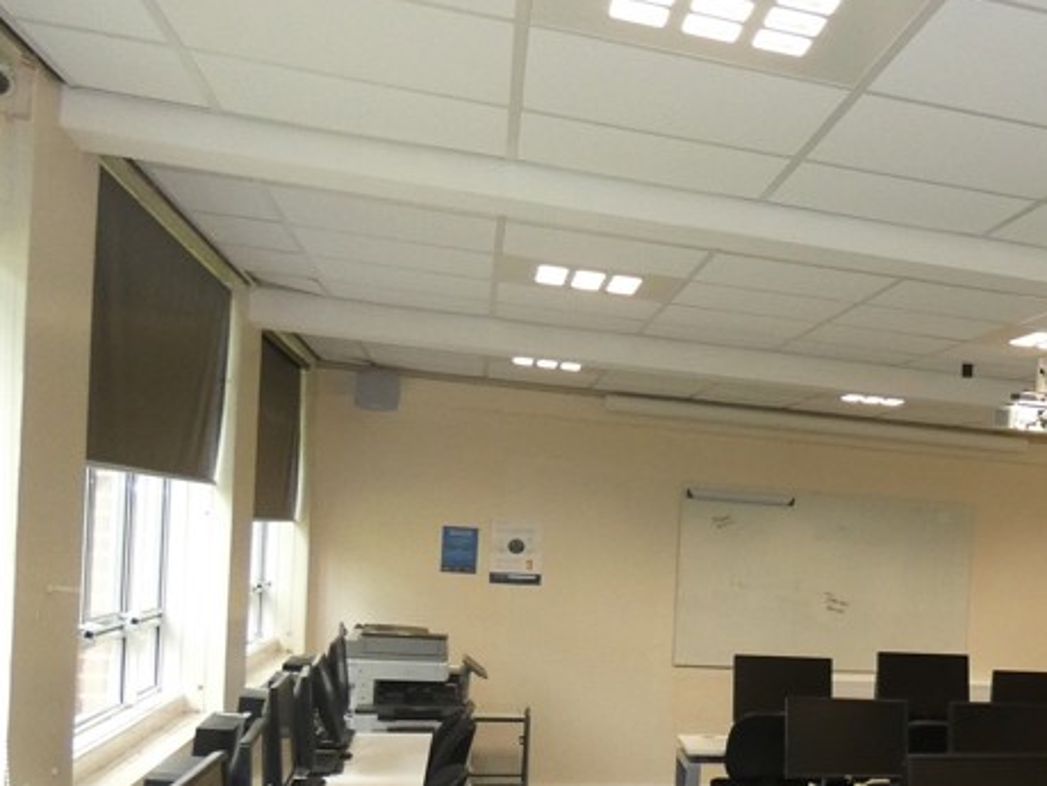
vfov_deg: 30.1
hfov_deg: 35.1
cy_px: 640
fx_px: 1422
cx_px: 1136
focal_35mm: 47
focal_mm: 3.6
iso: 250
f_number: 2.8
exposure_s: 1/60
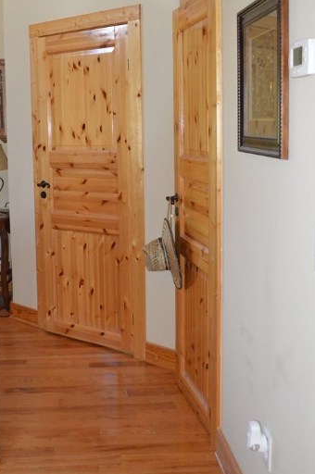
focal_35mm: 45
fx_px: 592
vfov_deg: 43.4
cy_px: 184
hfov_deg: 29.5
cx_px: 96
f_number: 3.8
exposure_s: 1/60
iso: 2000
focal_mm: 20
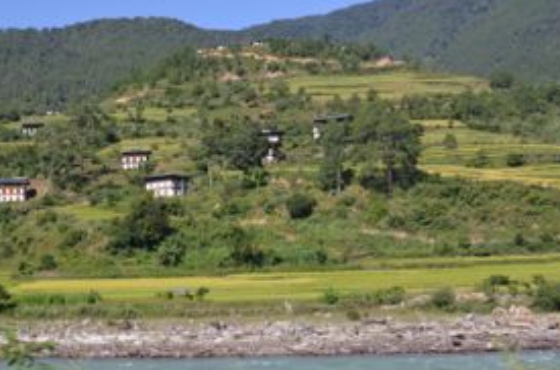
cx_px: 167
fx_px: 916
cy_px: 124
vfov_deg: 22.8
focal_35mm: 59
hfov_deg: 33.6
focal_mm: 24
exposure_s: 1/125
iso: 100
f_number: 5.6
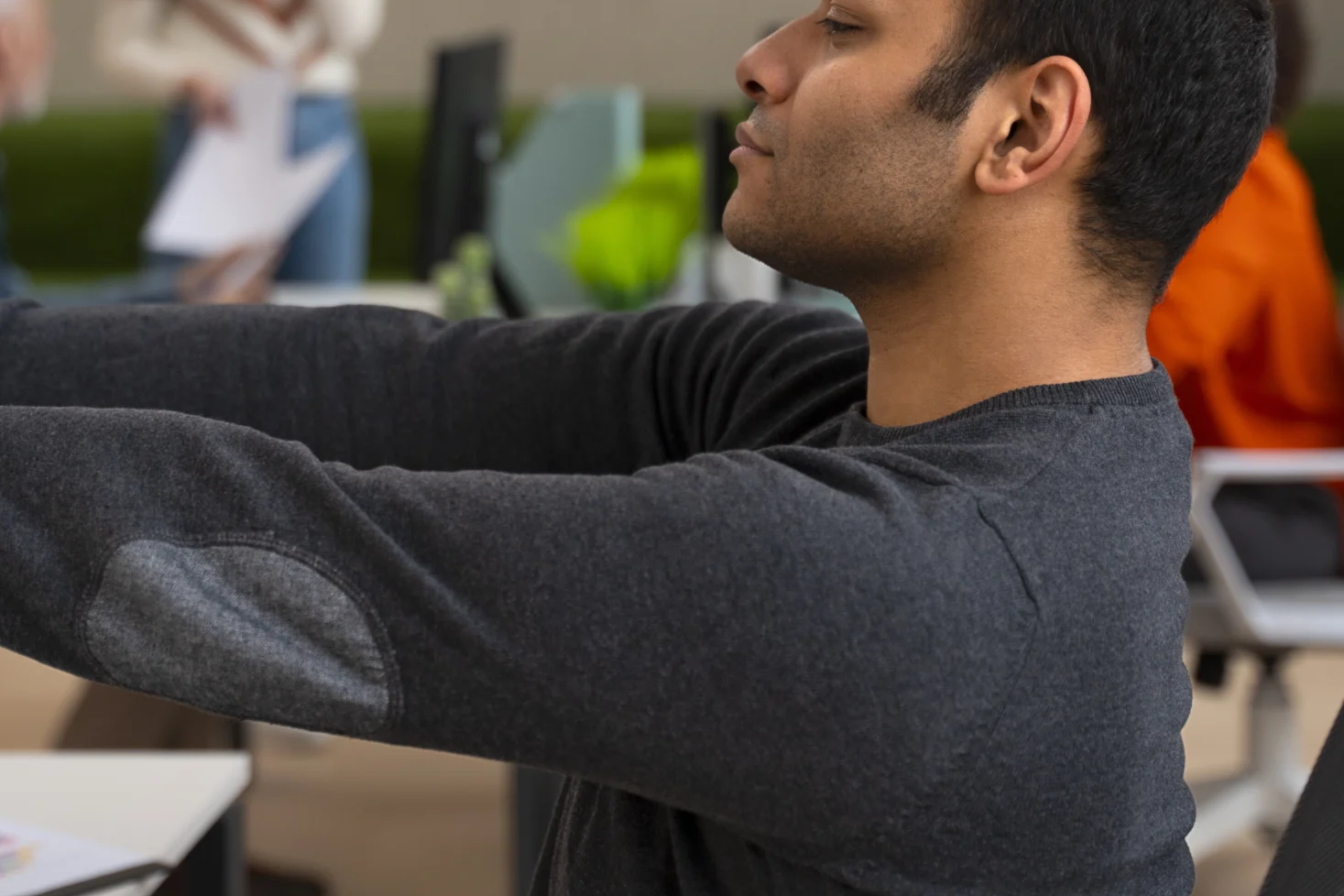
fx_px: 3322
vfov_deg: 15.4
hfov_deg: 22.8
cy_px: 445
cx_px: 557
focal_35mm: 89
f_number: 2.8
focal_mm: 51
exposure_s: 1/160
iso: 500
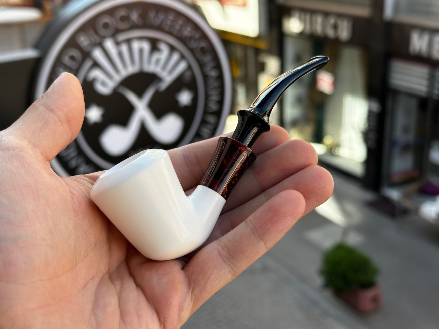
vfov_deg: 30.3
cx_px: 220
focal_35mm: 48
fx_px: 609
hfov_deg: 39.7
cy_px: 164
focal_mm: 6.86
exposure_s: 1/604
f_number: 1.78
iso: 64
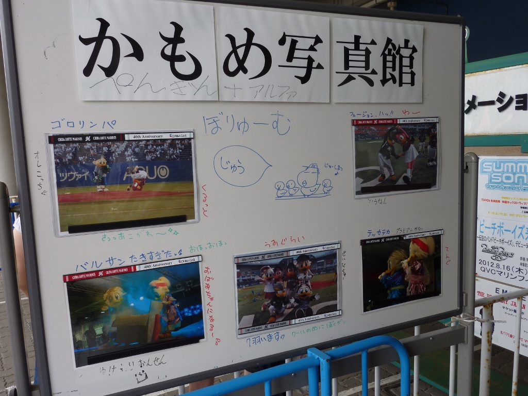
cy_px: 198
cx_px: 264
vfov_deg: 48.2
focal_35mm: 29
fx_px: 442
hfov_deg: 61.7
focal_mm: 5.2
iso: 80
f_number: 3.5
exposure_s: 1/80
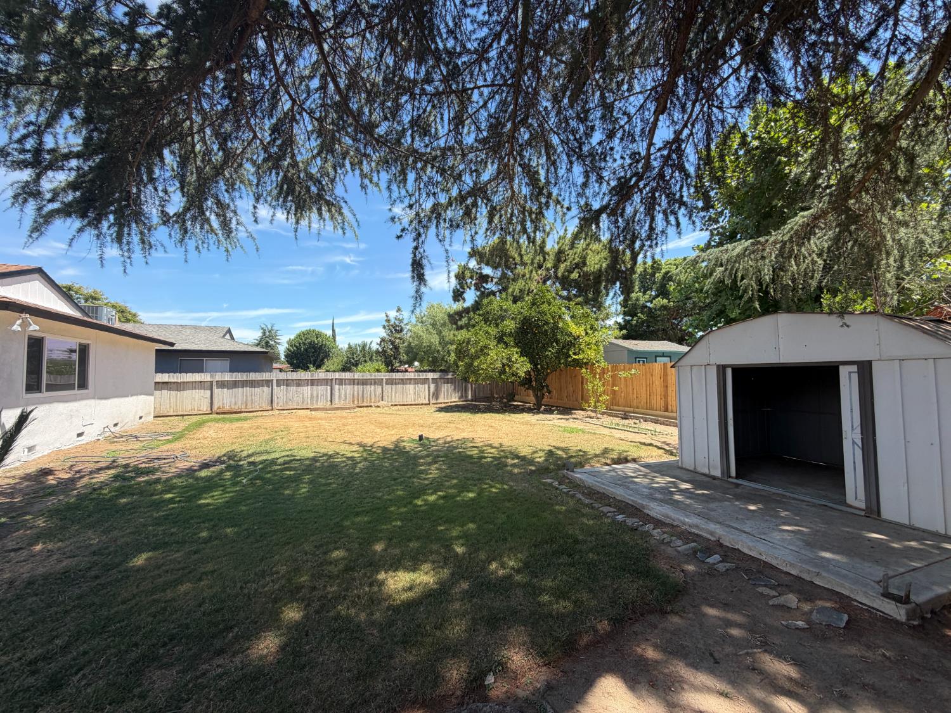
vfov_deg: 85.7
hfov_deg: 102.1
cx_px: 476
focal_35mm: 14
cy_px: 356
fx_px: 385
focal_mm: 2.22
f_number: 2.2
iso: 40
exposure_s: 1/559
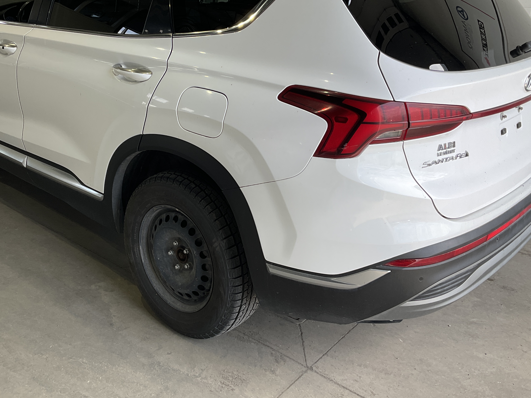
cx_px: 224
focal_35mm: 39
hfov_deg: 47.7
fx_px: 598
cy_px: 145
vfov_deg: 36.6
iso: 20
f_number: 1.8
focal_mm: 3
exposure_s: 1/177
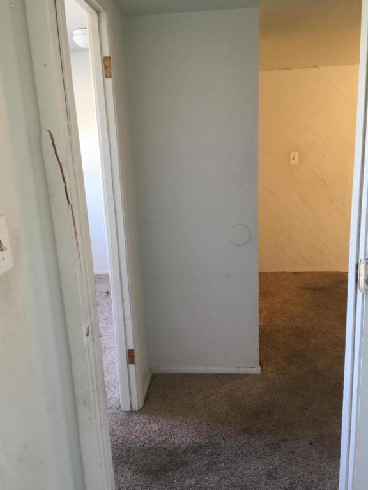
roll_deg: +1.7
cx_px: 184
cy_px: 245
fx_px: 411
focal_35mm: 29
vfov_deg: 61.7
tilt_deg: -13.6
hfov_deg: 48.2
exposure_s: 1/30
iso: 80
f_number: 2.2
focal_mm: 4.15
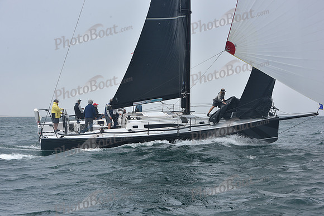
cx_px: 162
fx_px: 630
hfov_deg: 28.8
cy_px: 108
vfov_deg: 19.5
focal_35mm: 70
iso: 250
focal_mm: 70
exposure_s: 1/800
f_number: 10
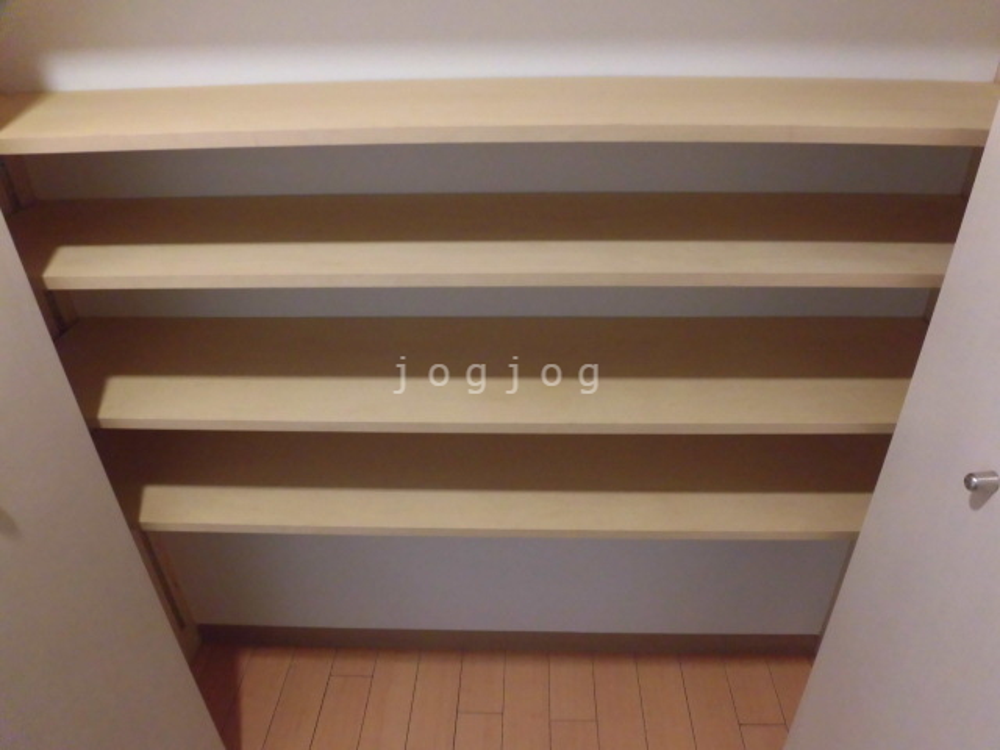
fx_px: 693
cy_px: 375
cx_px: 500
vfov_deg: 56.8
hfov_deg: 71.6
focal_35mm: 24
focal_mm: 4.3
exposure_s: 1/30
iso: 400
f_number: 3.1
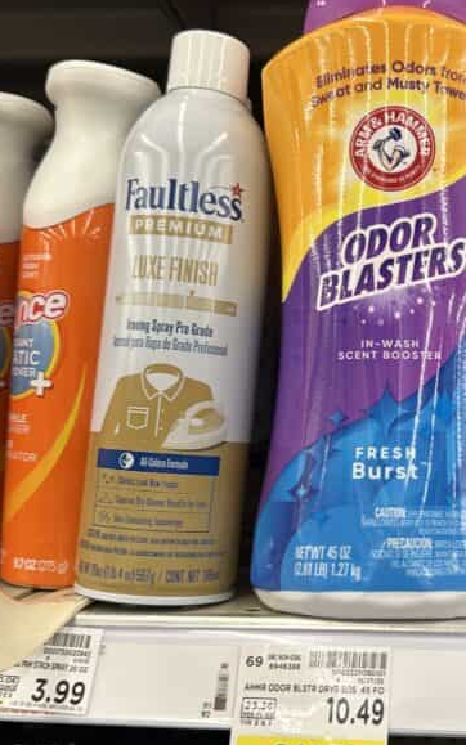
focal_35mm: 45
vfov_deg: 44.4
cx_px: 425
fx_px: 914
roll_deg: -1.4
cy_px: 368
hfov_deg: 27.5
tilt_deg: +0.1
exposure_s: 1/64
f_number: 1.78
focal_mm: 6.86
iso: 80
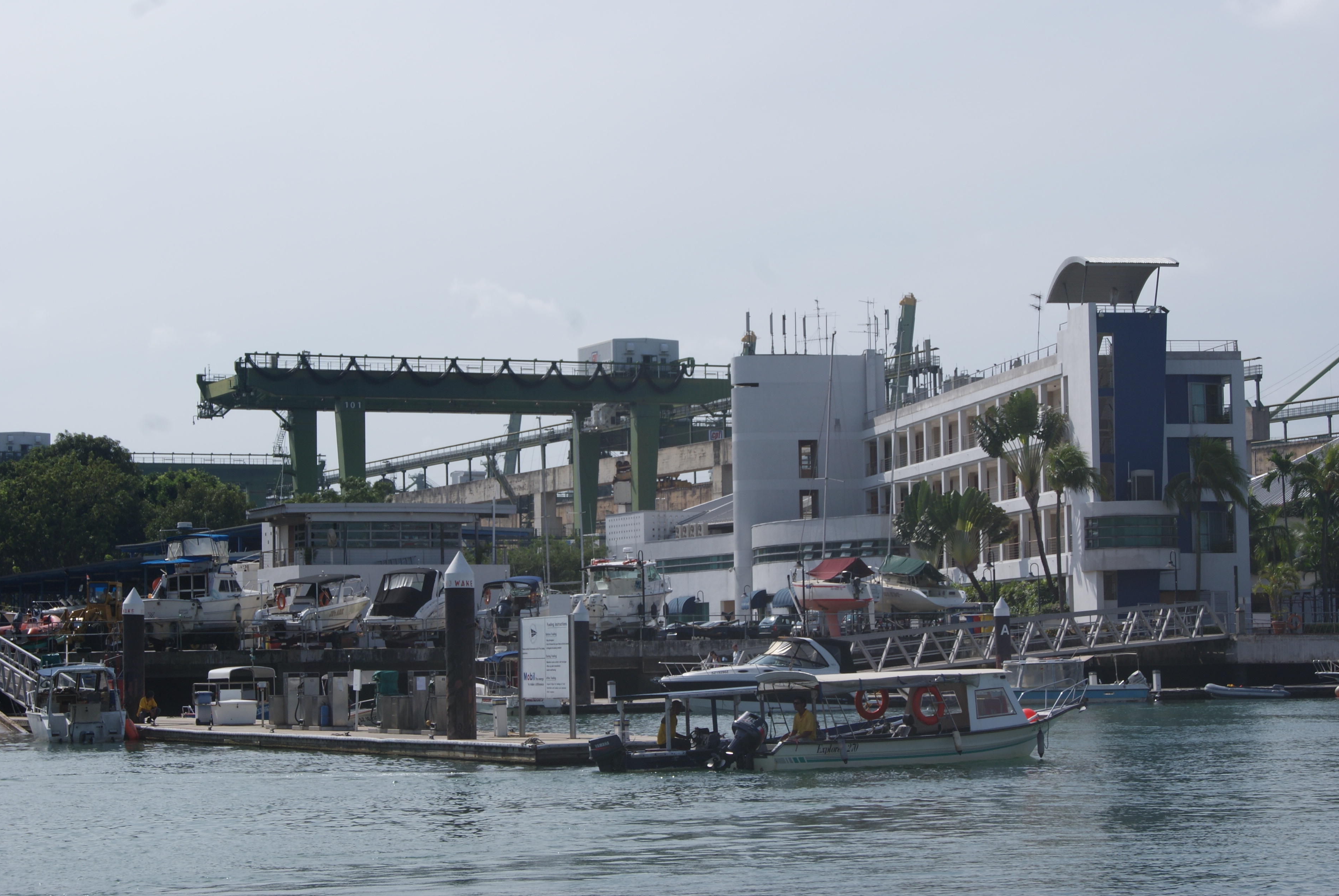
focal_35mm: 85
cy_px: 439
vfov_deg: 16.2
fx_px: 3147
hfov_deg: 24.0
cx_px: 665
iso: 100
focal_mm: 55
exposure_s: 1/250
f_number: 13
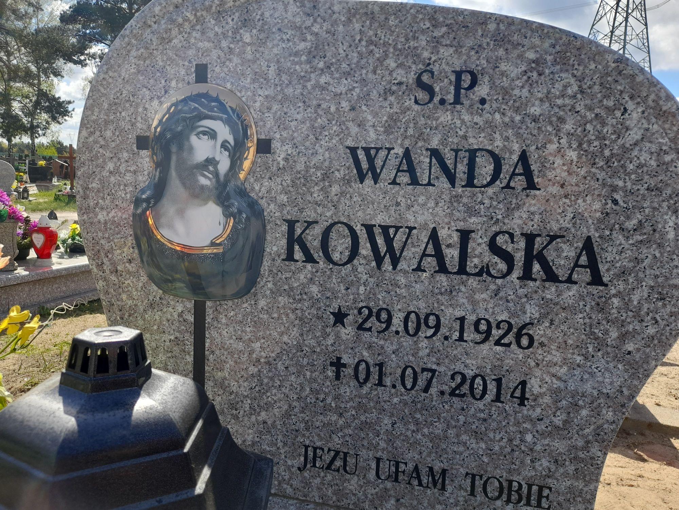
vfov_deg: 54.9
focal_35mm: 25
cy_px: 255
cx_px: 340
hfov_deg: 69.4
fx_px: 490
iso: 20
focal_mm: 4.6
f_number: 2
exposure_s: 1/489
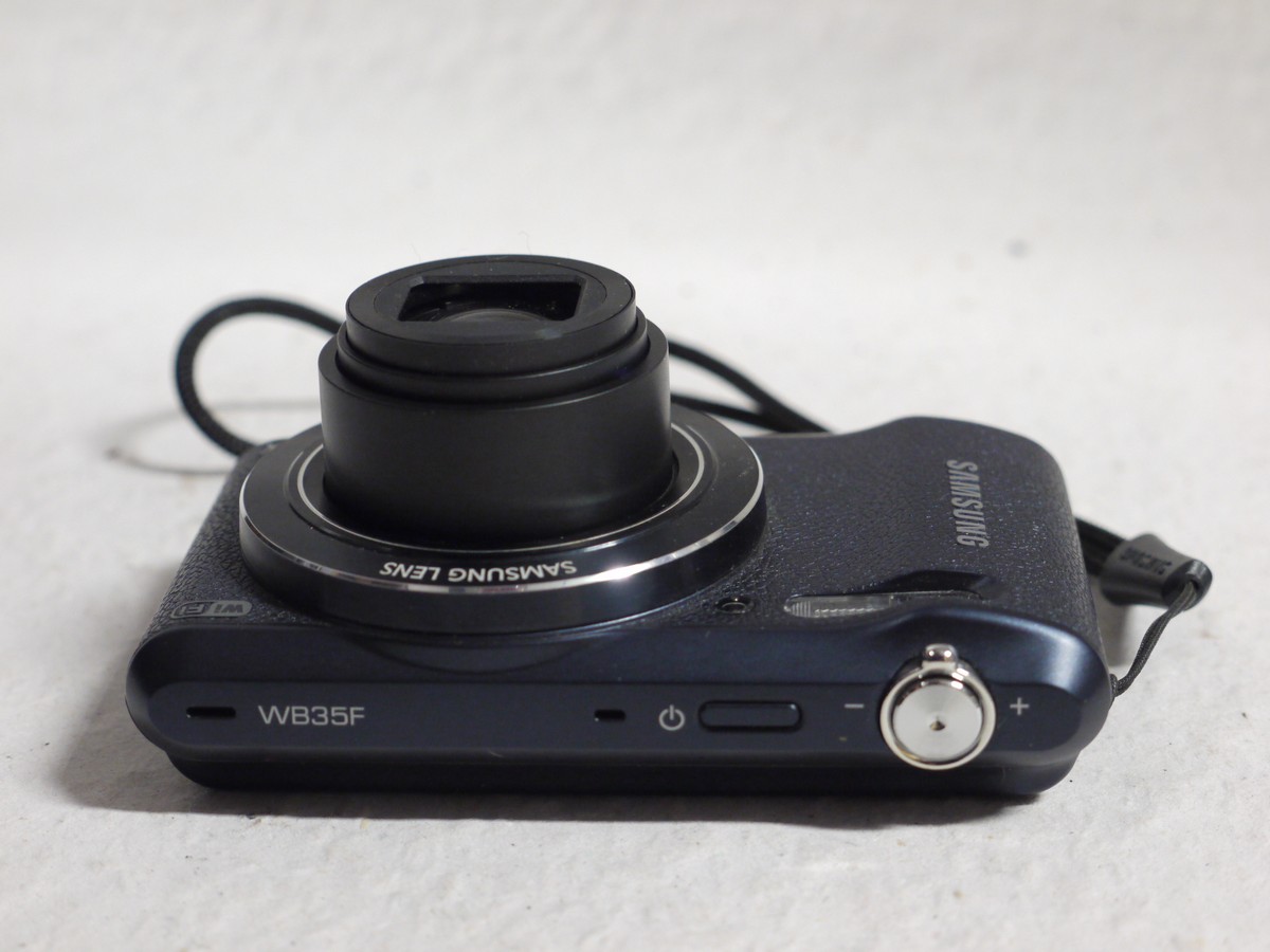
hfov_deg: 27.0
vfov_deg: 20.4
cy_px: 476
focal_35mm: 72
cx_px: 635
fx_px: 2642
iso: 800
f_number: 5.5
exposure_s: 1/13
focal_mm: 36
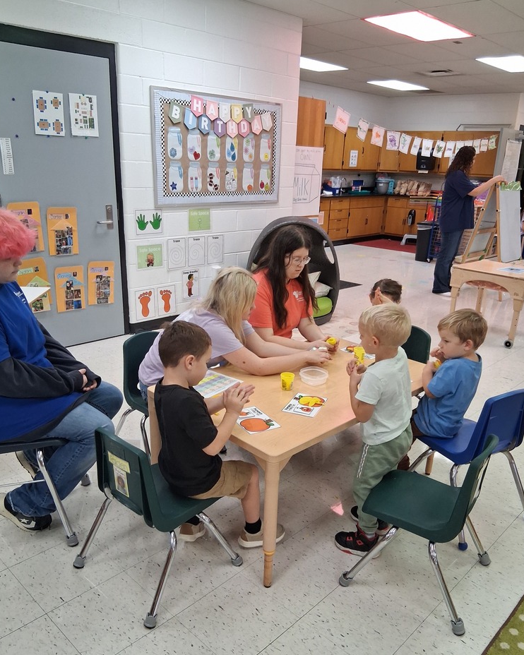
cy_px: 356
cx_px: 266
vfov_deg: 62.1
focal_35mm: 28
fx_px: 543
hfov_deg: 51.5
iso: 320
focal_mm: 3.98
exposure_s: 1/100
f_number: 1.8
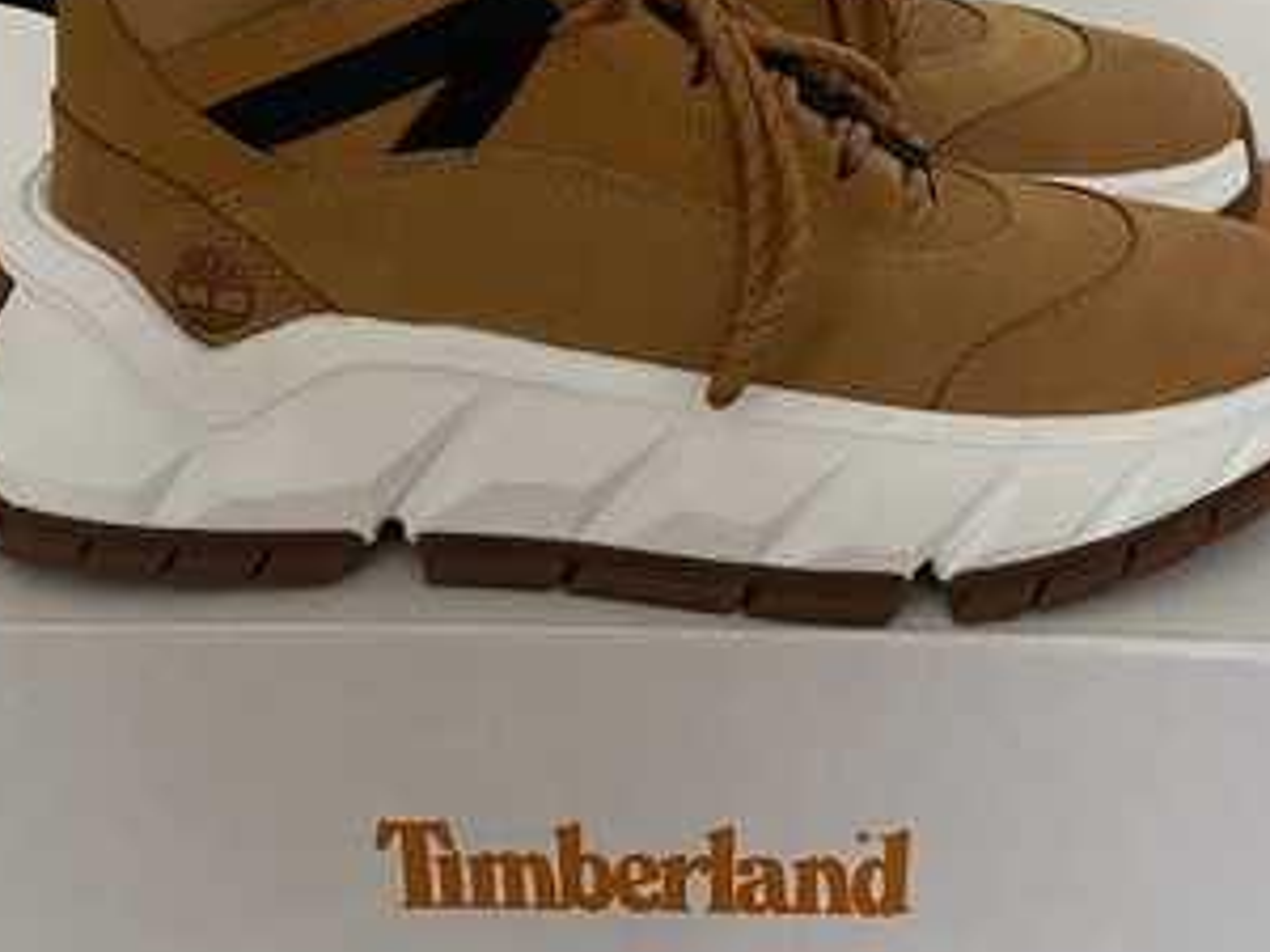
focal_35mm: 52
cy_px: 279
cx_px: 665
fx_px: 1908
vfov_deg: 27.8
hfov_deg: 36.8
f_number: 1.8
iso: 400
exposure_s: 1/60
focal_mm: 4.25
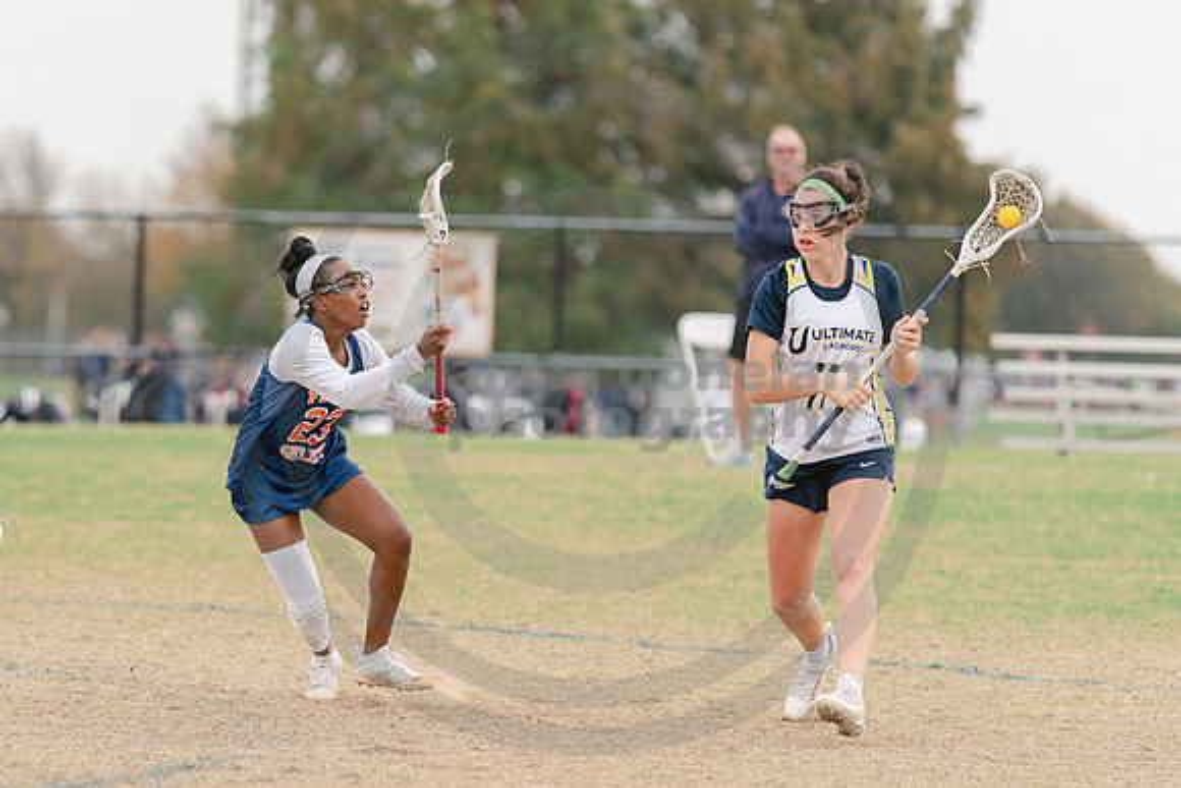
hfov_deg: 5.3
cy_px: 517
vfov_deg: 3.6
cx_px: 355
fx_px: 12695
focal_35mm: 387
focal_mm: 200
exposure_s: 1/1250
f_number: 2.8
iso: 320
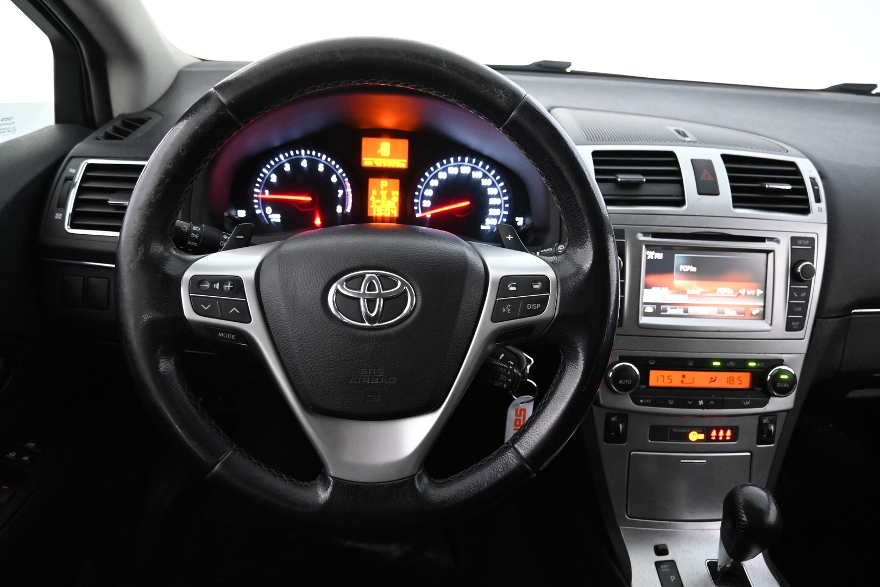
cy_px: 294
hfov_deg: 73.7
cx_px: 440
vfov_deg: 53.1
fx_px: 587
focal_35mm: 24
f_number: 3.5
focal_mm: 16
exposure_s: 1/25
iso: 3200
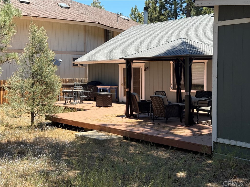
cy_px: 94
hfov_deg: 39.7
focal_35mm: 48
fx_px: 347
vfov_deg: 30.3
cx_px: 125
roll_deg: +1.0
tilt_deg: -3.8
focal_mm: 6.76
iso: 64
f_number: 1.78
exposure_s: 1/1575
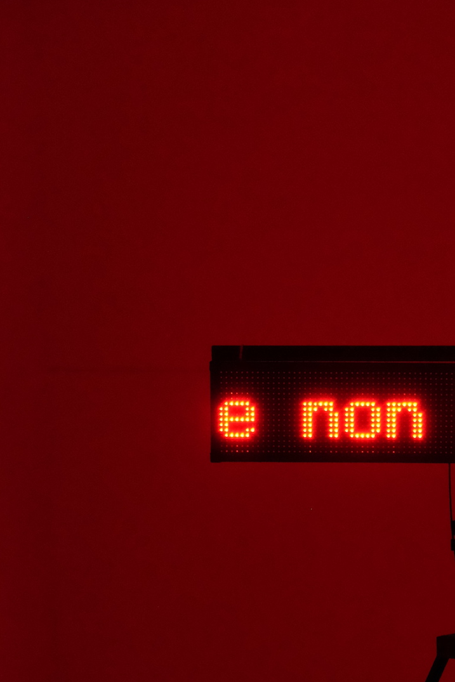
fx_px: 1706
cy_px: 652
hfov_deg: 15.0
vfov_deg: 21.9
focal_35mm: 90
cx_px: 443
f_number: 3.2
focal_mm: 28.9
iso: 3200
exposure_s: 1/40
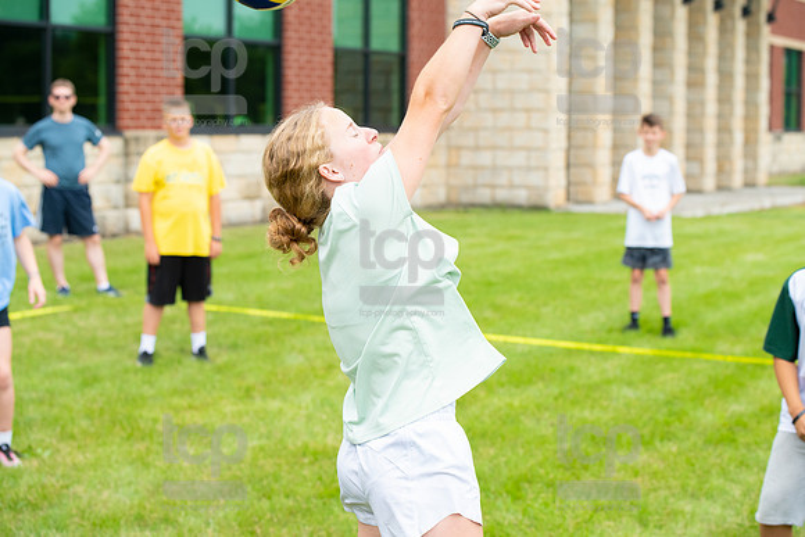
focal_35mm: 70
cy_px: 268
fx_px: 1566
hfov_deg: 28.8
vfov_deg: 19.5
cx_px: 402
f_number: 4.5
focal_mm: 70
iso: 640
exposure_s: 1/1000
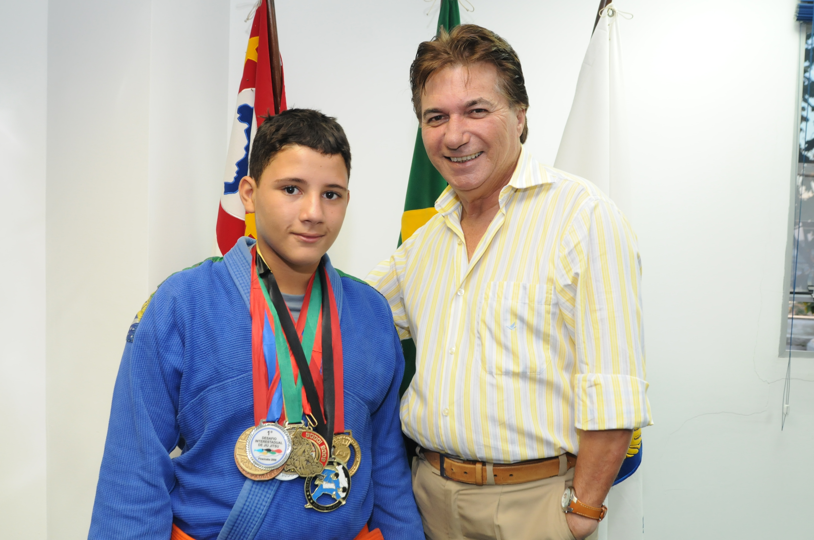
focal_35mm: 33
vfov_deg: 39.9
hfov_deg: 57.3
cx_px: 407
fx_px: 745
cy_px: 270
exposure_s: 1/50
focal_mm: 22
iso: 800
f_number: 5.6
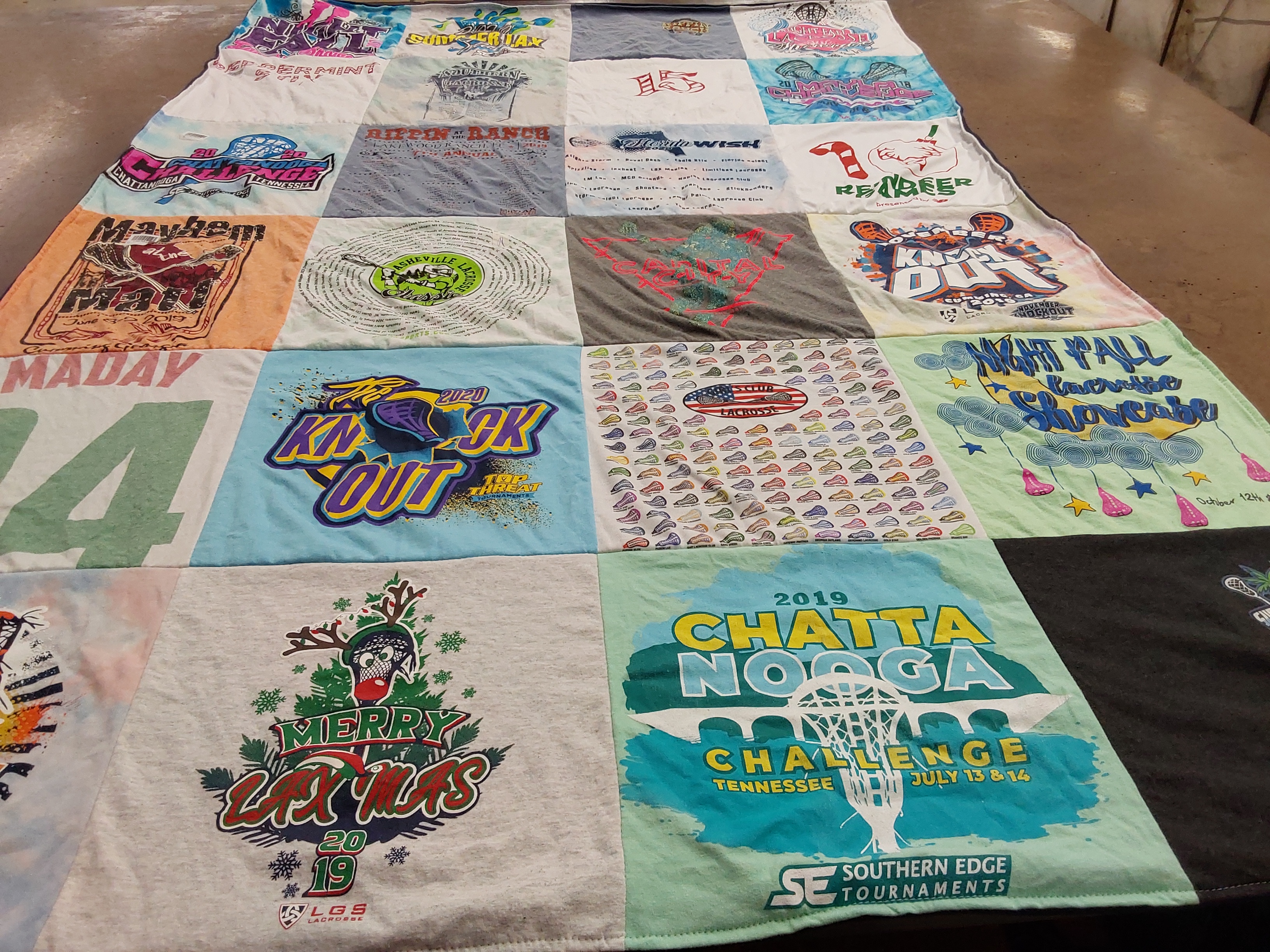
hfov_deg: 63.4
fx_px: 1027
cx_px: 635
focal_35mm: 28
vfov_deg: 49.7
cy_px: 476
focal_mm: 2.91
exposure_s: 1/120
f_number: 1.9
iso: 80
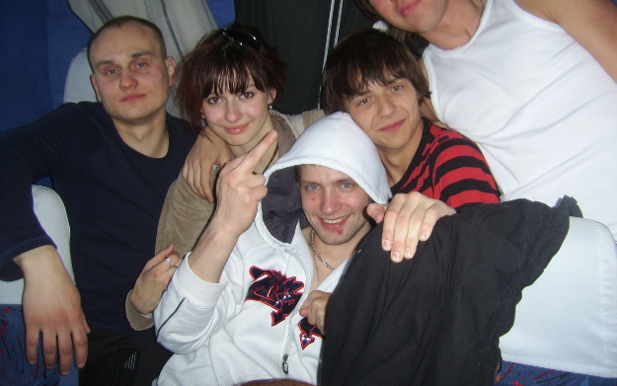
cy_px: 177
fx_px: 639
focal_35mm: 38
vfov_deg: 33.6
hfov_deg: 51.5
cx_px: 315
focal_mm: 5.95
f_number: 2.8
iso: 100
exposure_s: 1/30
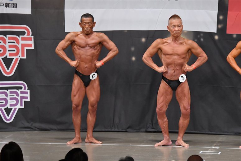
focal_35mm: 225
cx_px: 120
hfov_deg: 9.2
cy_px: 80
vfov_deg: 6.1
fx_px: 1506
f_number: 5.6
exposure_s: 1/400
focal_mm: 150
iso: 5000
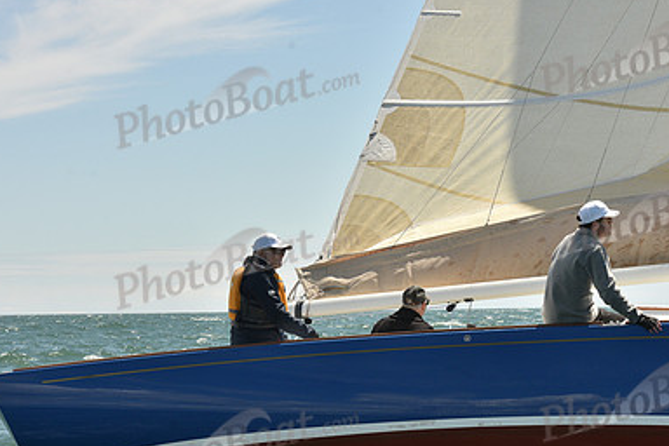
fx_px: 2527
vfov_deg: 10.1
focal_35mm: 136
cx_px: 451
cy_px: 330
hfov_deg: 15.0
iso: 320
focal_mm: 90
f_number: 10
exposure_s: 1/800
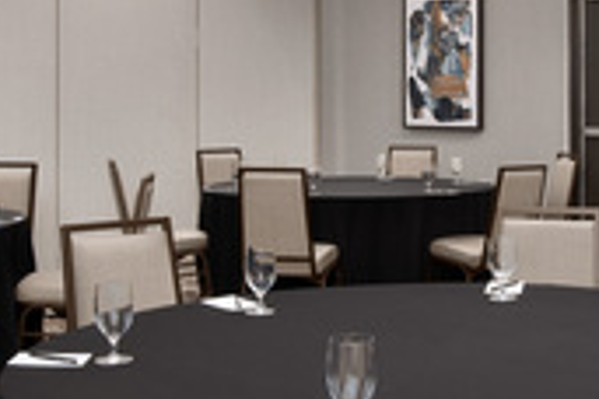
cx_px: 438
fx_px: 1165
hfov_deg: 28.5
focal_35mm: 70
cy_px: 234
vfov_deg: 19.4
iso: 640
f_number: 11
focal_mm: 20
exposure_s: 1/160
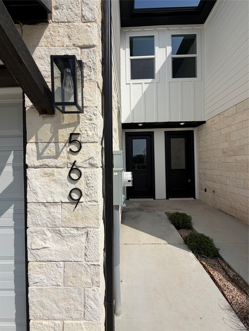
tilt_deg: +0.1
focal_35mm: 14
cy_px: 166
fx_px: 134
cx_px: 124
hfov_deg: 85.7
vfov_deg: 102.1
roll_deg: +0.8
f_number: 2.2
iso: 20
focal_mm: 2.22
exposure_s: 1/1572
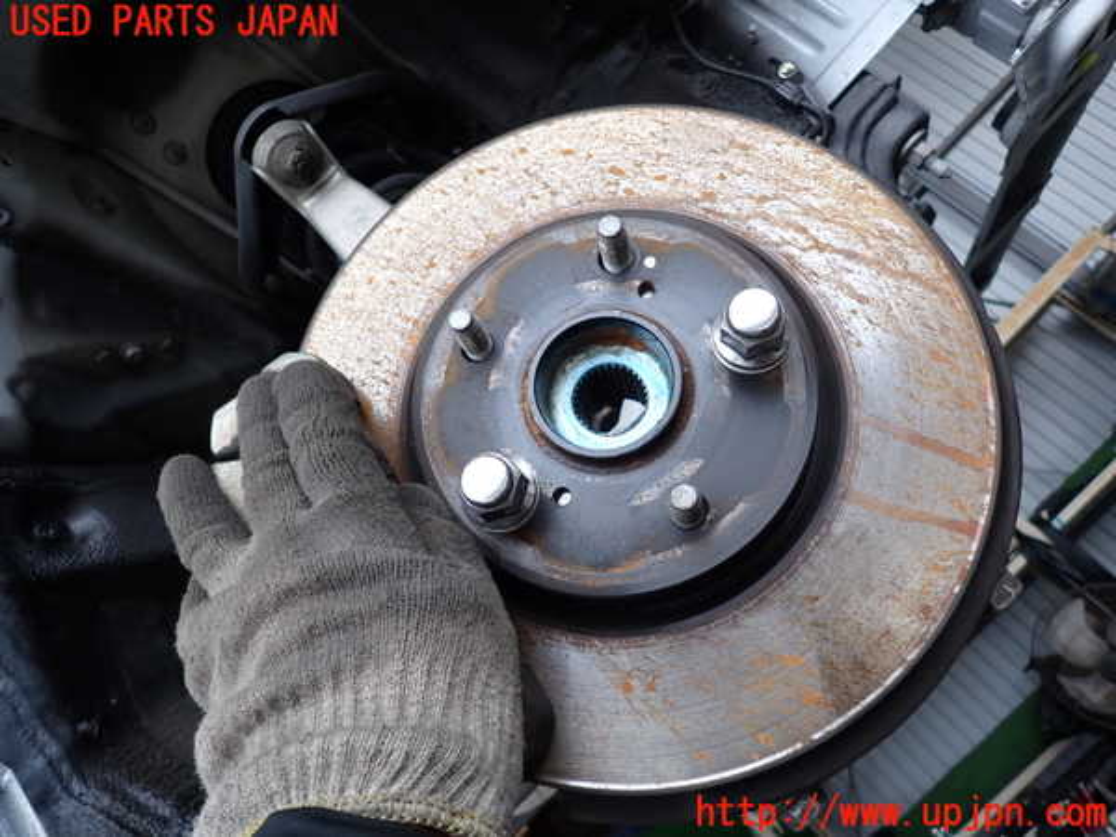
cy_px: 418
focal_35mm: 25
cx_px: 558
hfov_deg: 69.4
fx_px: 806
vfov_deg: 54.9
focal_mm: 4.5
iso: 100
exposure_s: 1/400
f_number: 2
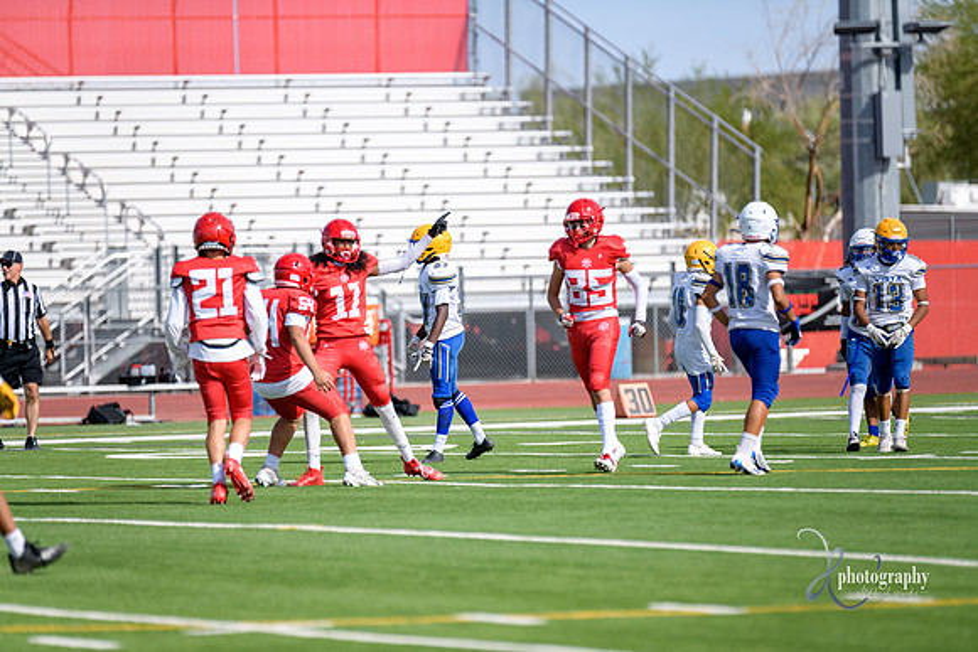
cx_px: 489
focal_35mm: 250
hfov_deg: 8.2
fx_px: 6793
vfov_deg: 5.5
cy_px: 326
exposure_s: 1/3200
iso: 200
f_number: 2.8
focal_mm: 250
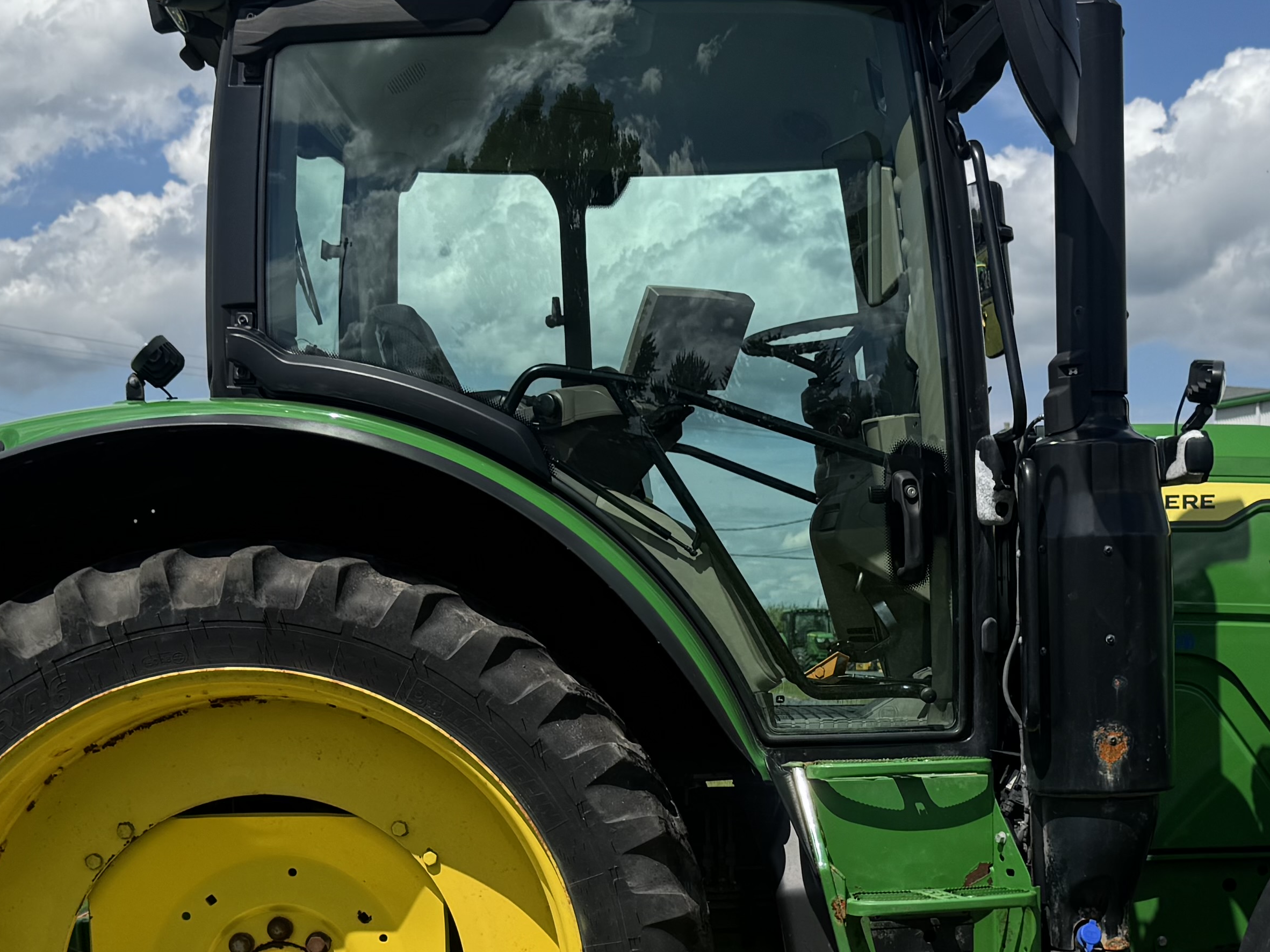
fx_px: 2128
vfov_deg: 24.9
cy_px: 742
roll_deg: -1.0
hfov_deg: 32.9
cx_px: 869
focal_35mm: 58
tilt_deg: +0.3
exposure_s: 1/6410
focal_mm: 6.76
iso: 80
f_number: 1.78
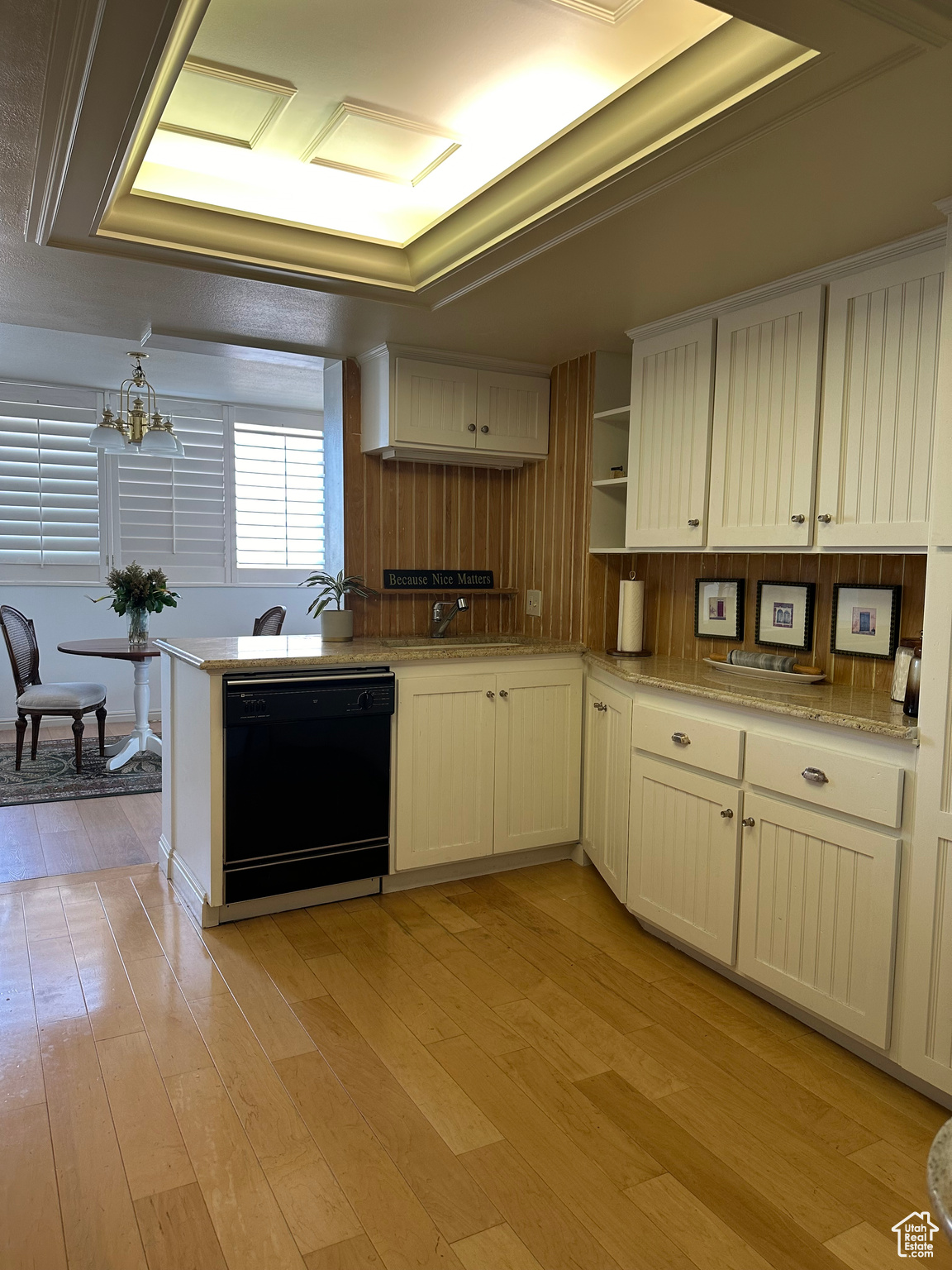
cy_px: 635
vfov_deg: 71.6
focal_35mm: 24
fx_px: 880
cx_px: 476
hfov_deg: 56.8
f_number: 1.78
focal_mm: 6.86
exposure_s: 1/60
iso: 125
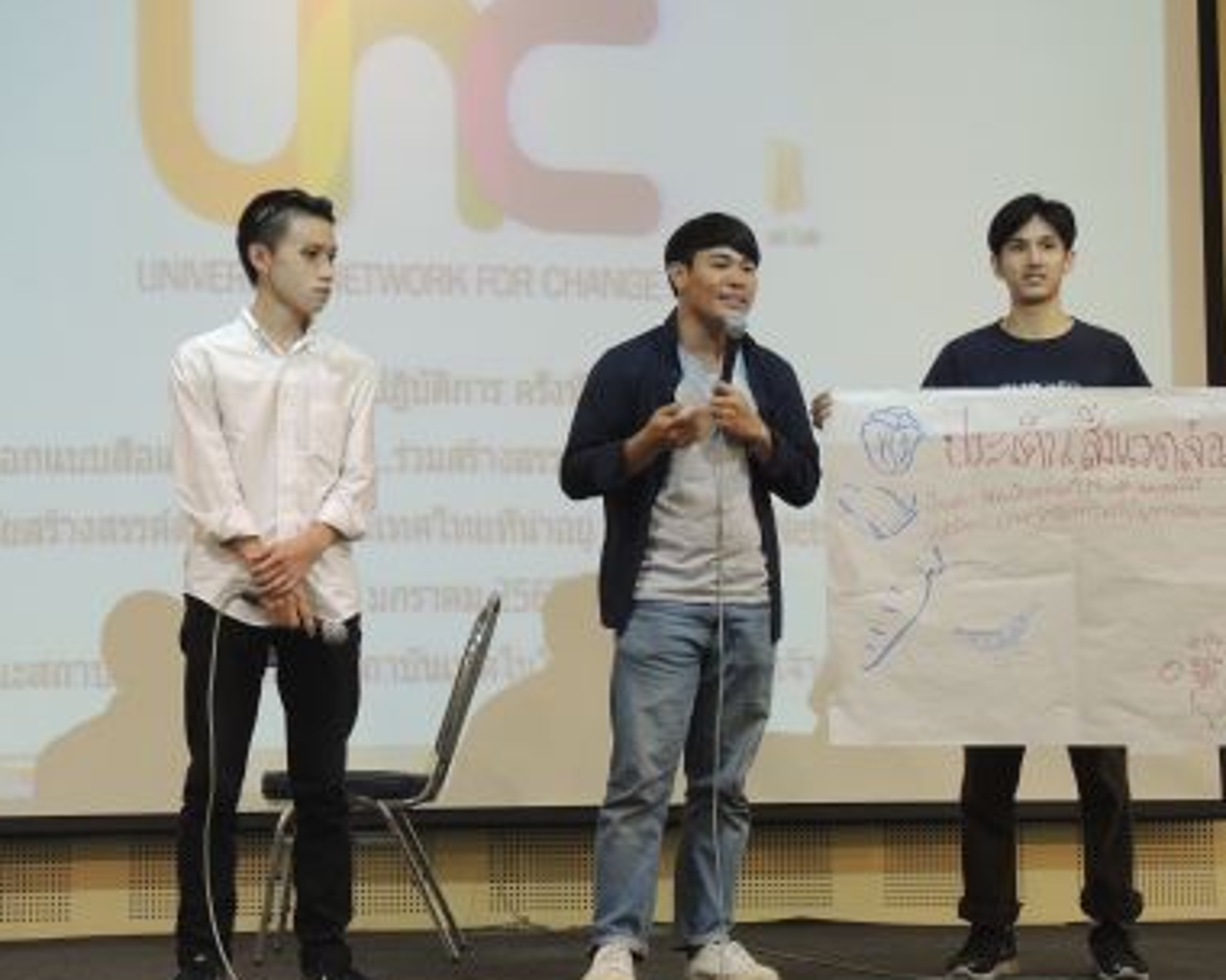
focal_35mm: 77
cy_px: 461
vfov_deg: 19.9
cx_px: 594
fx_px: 2794
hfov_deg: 24.7
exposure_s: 1/50
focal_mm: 11
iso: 320
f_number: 2.8
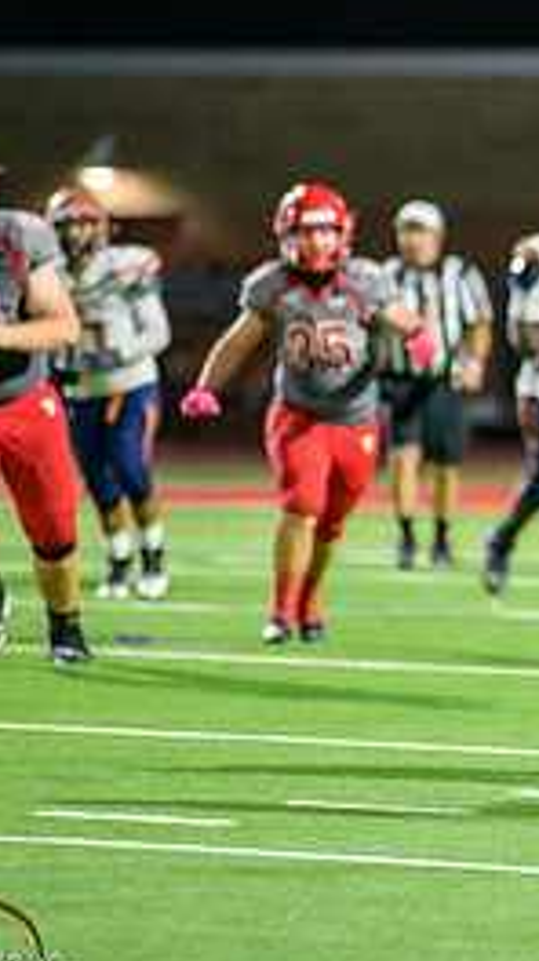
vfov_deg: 4.7
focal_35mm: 461
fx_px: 11743
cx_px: 761
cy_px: 431
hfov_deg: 2.6
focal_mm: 200
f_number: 2.8
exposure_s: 1/250
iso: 1600
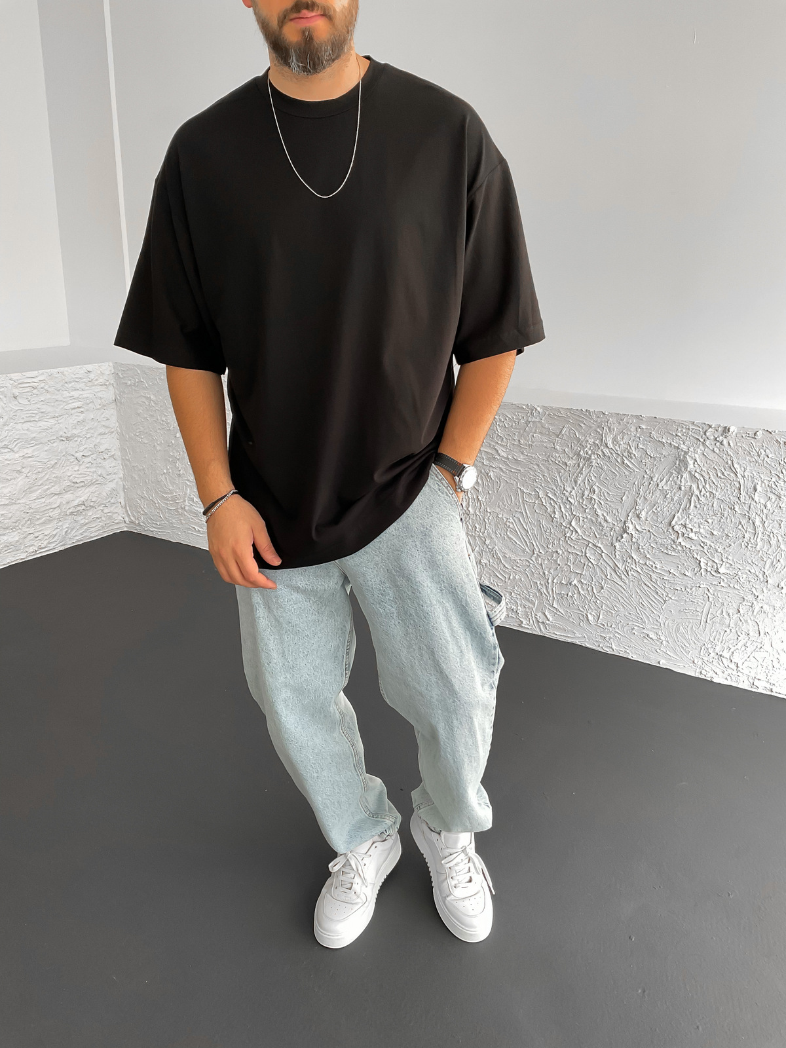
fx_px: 878
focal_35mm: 29
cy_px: 524
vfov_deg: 61.7
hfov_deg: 48.2
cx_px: 393
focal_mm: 3
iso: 50
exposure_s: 1/120
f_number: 1.8
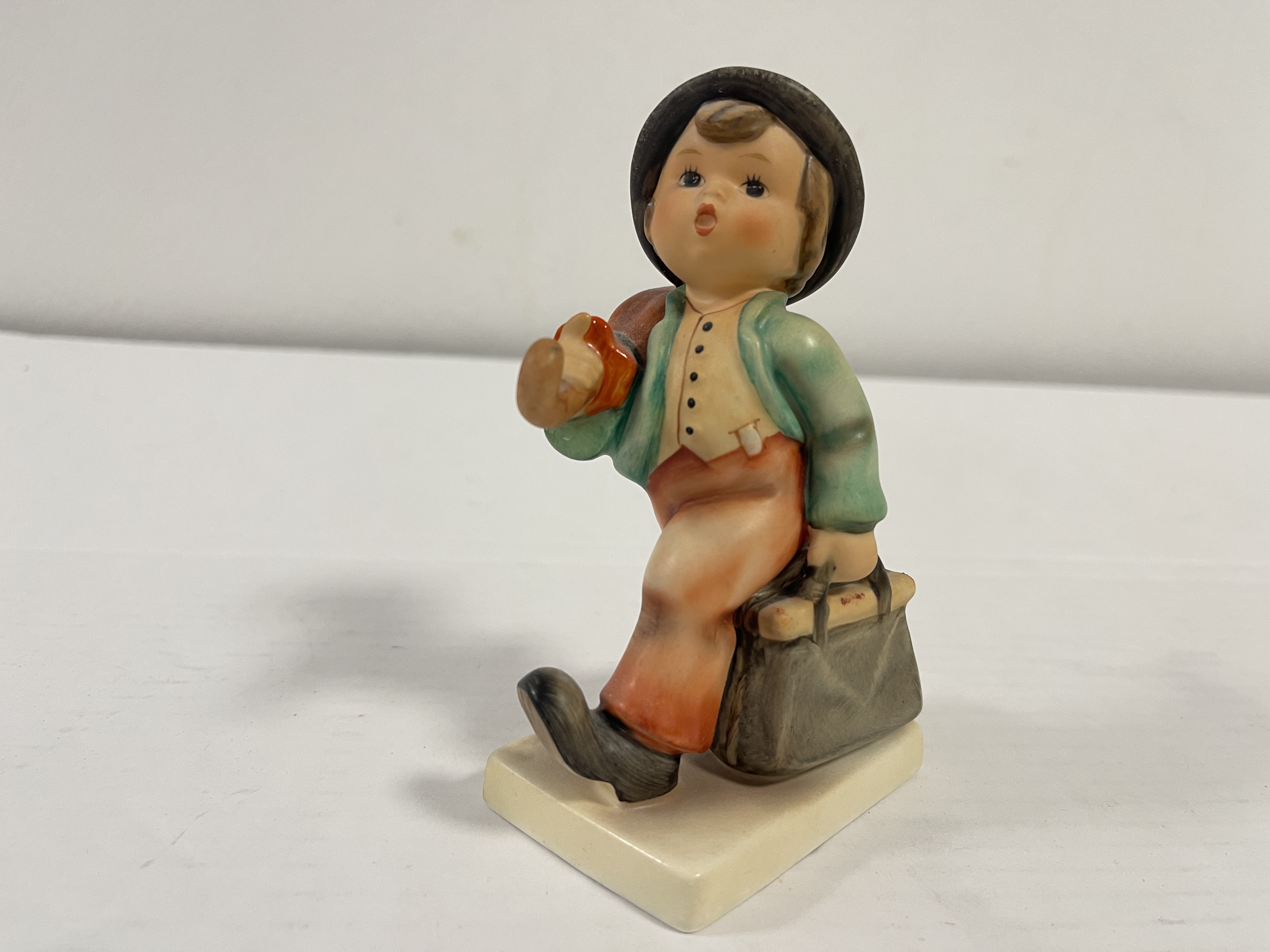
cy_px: 476
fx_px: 917
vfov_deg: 54.9
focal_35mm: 25
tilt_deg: -14.2
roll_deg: -3.7
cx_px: 635
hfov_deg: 69.4
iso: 80
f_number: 1.6
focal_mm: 5.1
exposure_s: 1/50
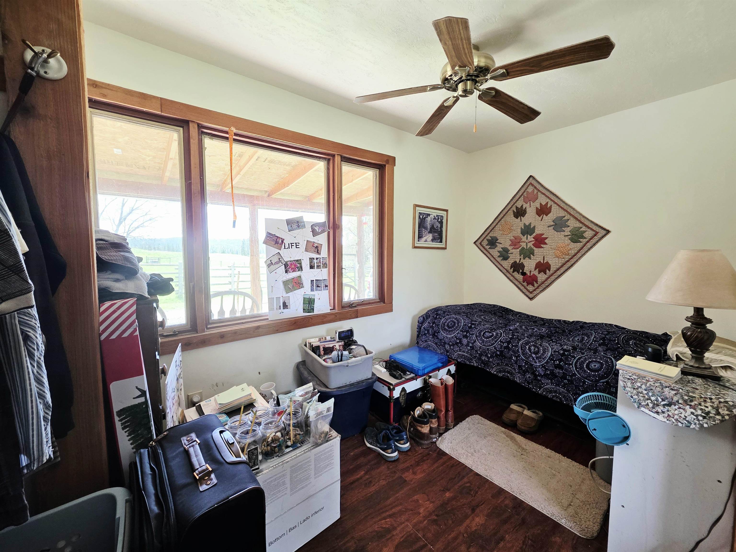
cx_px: 368
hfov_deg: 106.2
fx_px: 276
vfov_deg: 89.9
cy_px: 276
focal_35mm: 13
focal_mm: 2.2
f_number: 1.9
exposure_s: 1/120
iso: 160
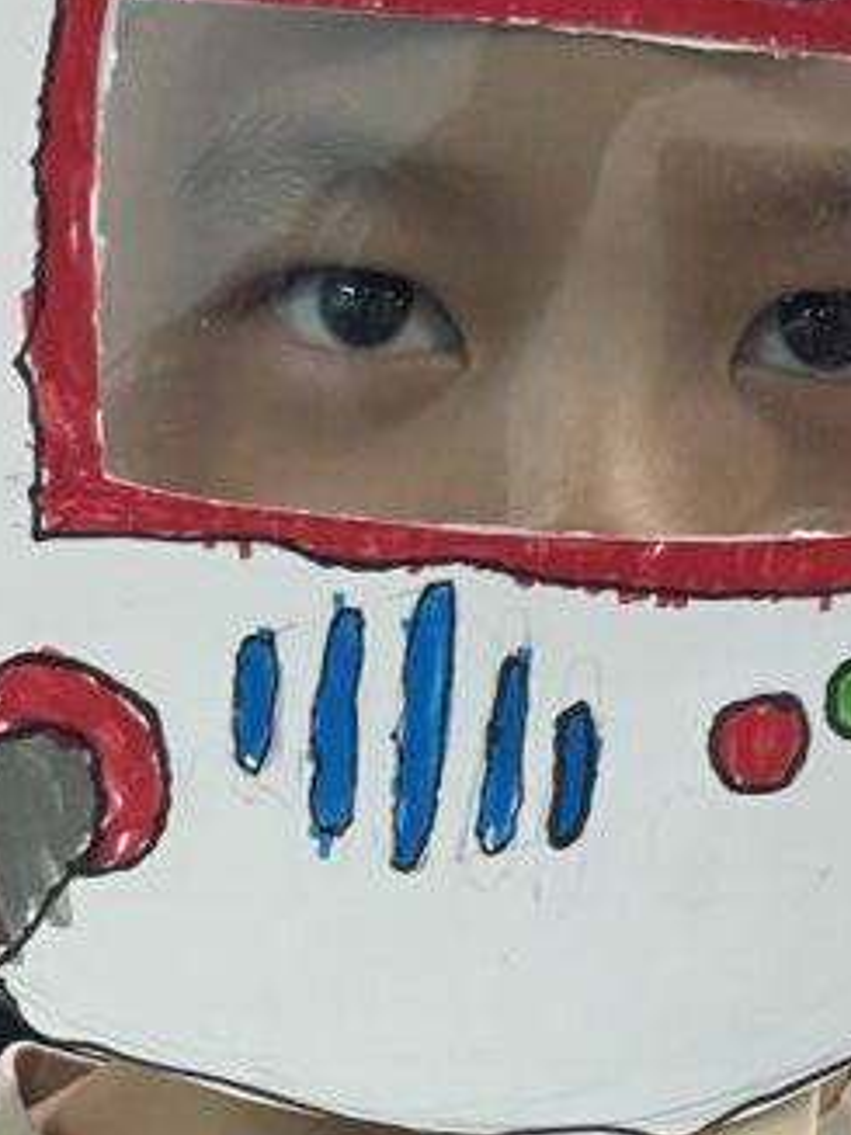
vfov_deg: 12.4
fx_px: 5215
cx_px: 445
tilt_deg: -6.9
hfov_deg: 9.3
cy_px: 600
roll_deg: -2.9
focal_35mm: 159
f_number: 2
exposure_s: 1/100
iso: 80
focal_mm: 6
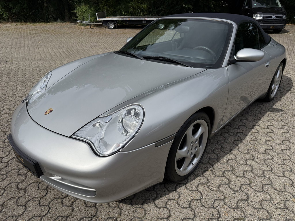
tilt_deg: -25.5
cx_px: 148
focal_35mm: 24
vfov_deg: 56.8
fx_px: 205
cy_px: 110
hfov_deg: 71.6
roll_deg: +0.6
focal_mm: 6.76
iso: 125
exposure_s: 1/9091
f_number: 1.78
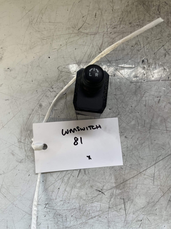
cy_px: 114
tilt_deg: -80.2
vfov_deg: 67.3
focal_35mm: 26
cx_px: 86
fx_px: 171
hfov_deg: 53.1
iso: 64
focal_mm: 5.1
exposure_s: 1/122
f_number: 1.6
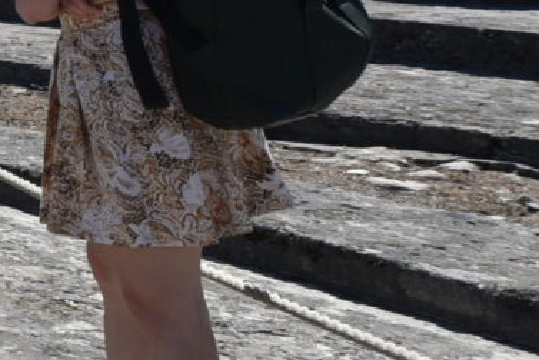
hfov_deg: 10.9
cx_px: -1151
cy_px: -148
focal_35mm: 95
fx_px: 1423
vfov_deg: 13.7
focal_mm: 14
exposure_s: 1/1250
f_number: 7.1
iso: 250
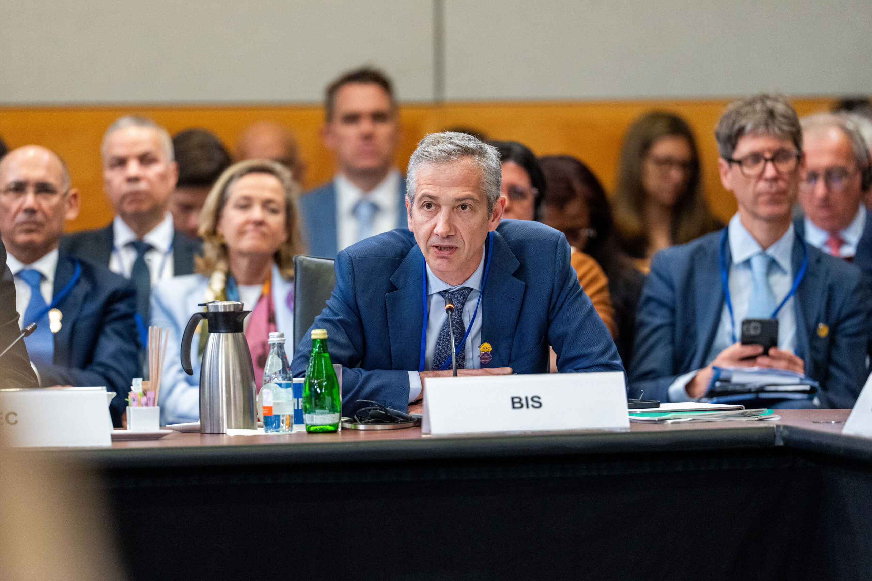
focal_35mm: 300
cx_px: 436
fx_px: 7267
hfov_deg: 6.9
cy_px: 290
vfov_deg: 4.6
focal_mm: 300
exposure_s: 1/320
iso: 4000
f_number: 2.8
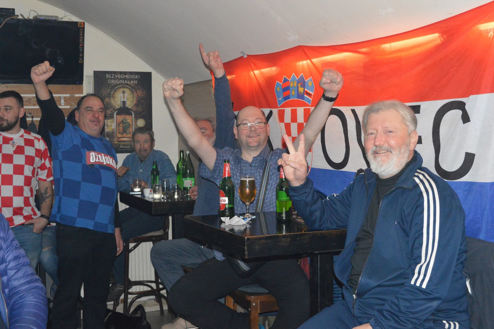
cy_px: 164
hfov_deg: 38.9
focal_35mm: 51
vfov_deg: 26.4
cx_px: 247
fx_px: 699
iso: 3200
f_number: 7.1
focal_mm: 34
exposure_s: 1/60
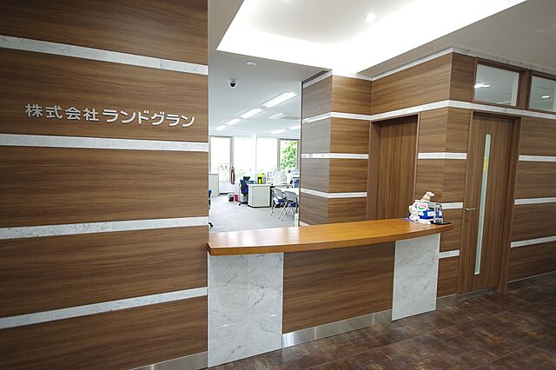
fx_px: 293
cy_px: 185
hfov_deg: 86.9
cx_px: 278
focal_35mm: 19
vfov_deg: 64.5
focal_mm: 13
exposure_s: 1/30
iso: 400
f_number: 4.5
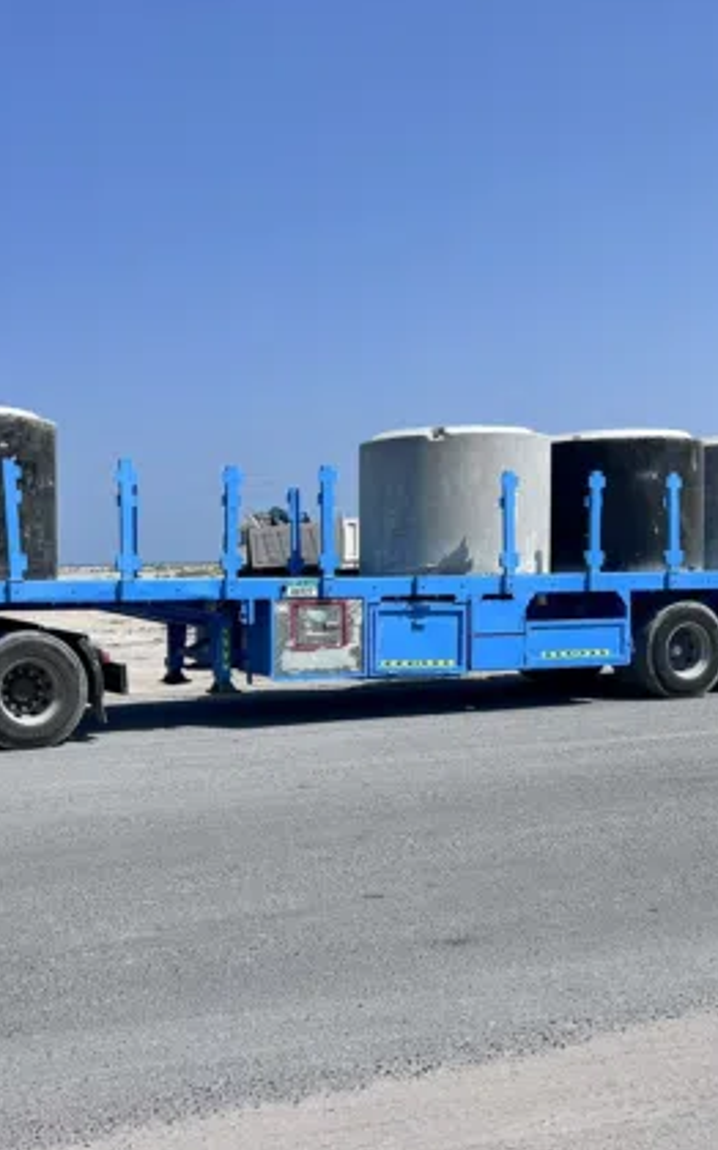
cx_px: 186
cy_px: 649
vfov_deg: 47.1
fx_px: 1317
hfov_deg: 30.0
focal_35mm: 42
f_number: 1.5
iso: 50
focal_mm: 5.7
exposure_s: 1/8696
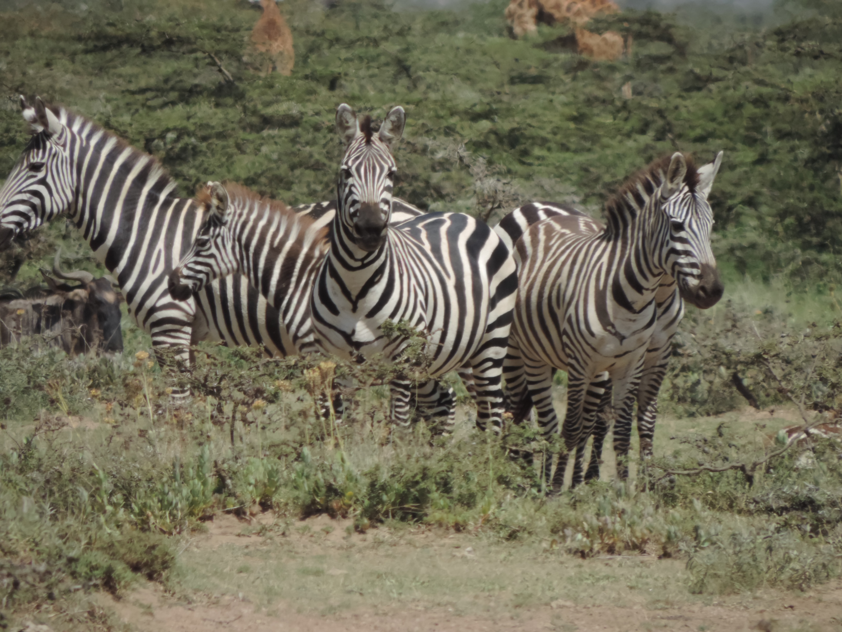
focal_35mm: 1000
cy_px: 316
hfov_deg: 2.0
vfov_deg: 1.5
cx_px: 421
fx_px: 24324
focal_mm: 180
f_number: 5.9
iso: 110
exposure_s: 1/500
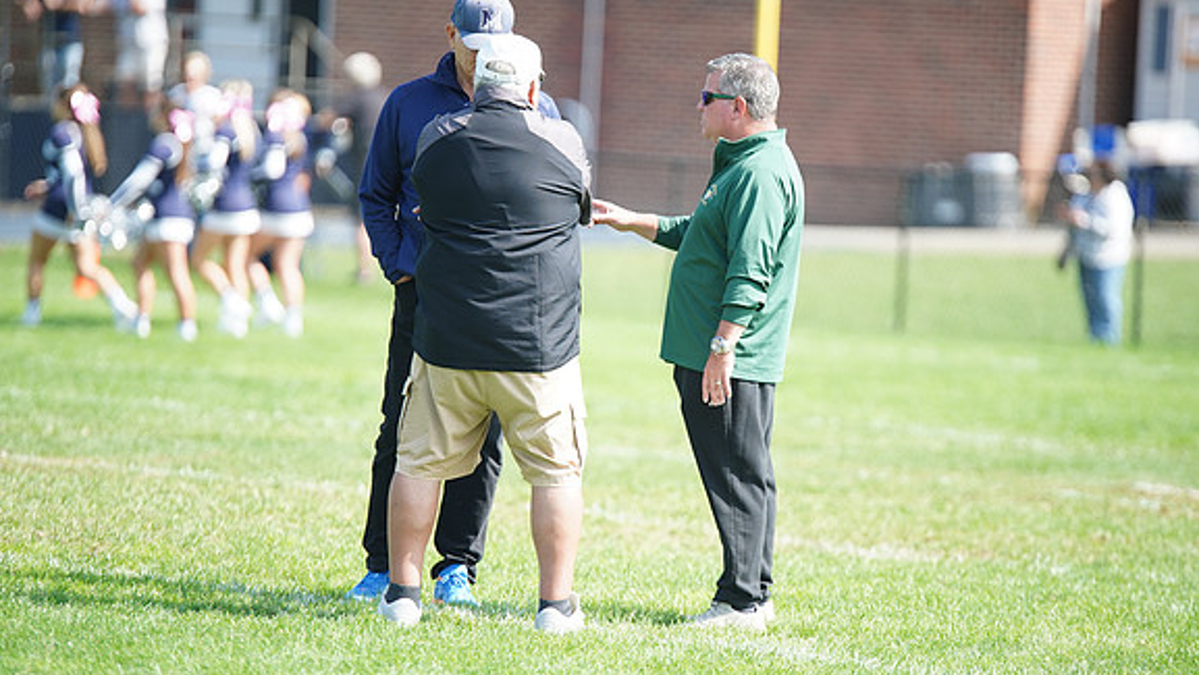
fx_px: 10050
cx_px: 598
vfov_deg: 3.8
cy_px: 354
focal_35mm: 316
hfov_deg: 6.8
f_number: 2.8
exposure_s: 1/1250
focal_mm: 300
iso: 400
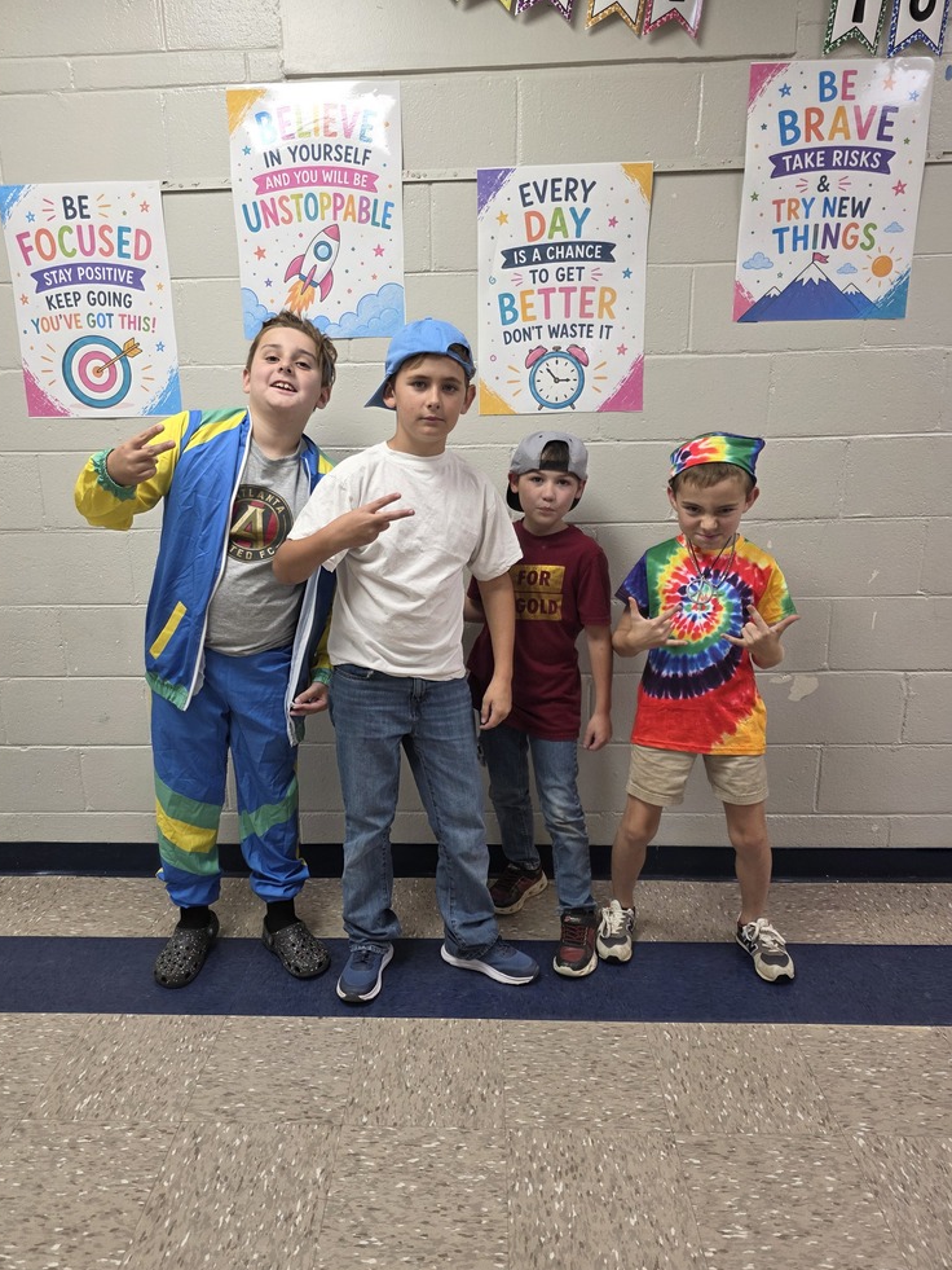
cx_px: 457
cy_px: 660
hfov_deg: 56.8
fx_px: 880
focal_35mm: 24
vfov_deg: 71.6
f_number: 1.7
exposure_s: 1/120
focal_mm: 6.3
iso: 200
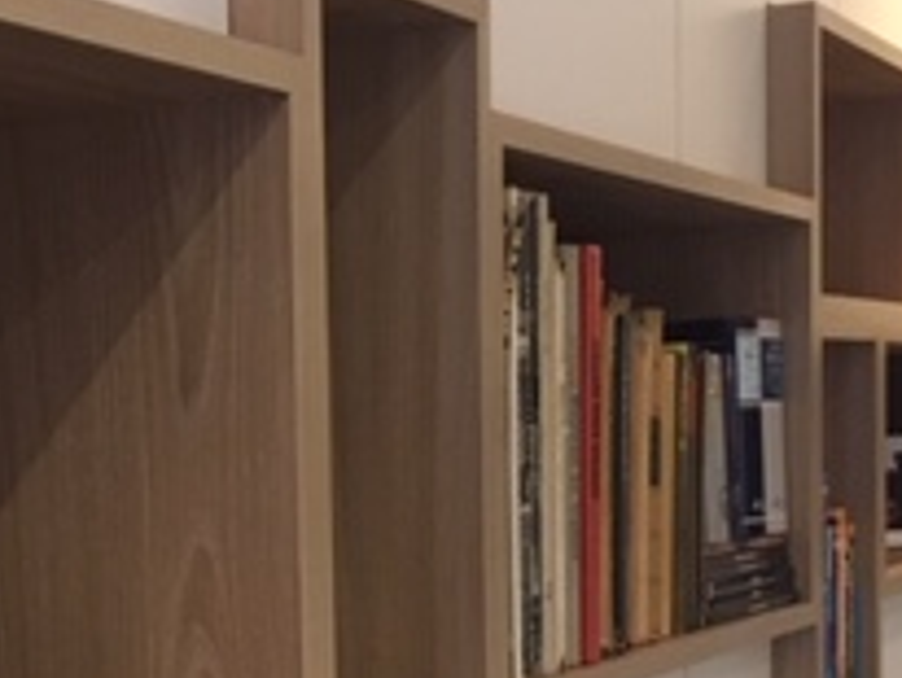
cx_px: -57
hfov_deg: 20.8
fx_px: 2348
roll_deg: +2.7
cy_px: 665
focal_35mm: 90
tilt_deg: -4.8
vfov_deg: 16.1
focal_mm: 4.15
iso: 200
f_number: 2.2
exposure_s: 1/17
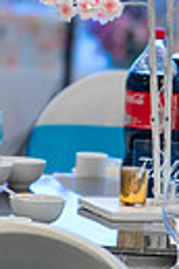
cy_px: -113
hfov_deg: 3.3
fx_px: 3132
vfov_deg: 4.9
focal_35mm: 420
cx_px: 137
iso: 1250
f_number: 2.8
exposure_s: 1/200
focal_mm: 120
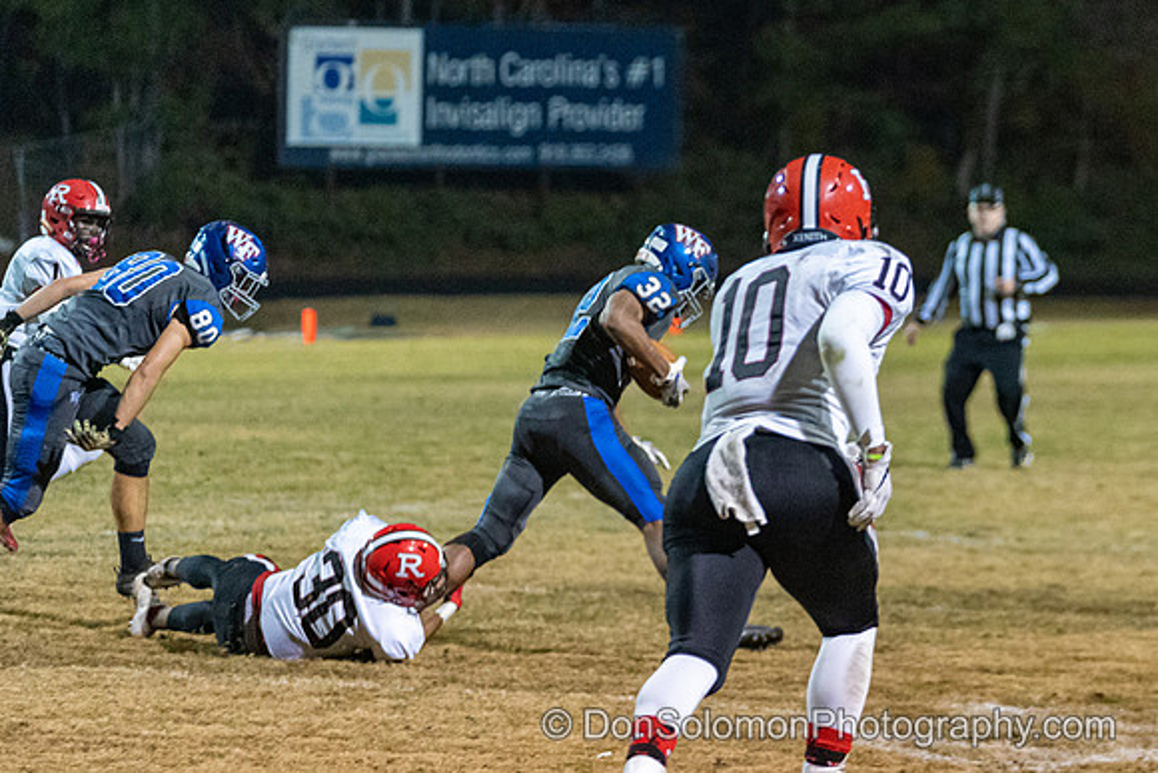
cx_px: 838
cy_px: 288
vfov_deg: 6.8
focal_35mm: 202
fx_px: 6487
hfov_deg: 10.2
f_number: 2.8
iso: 8000
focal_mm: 125
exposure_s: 1/800
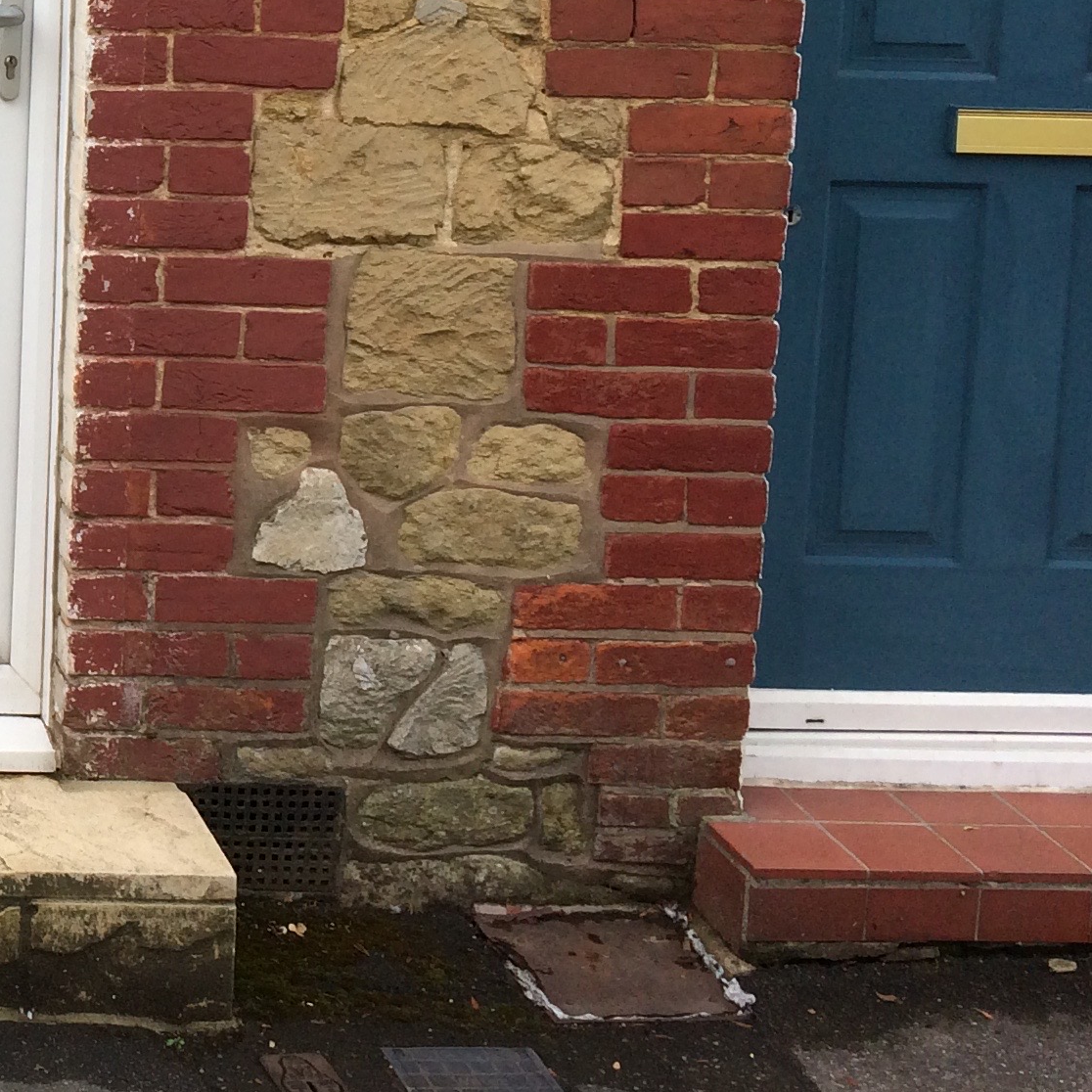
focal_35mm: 75
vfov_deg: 22.5
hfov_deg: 20.7
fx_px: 2677
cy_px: 123
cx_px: -393
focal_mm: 4.15
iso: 32
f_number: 2.2
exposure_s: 1/554
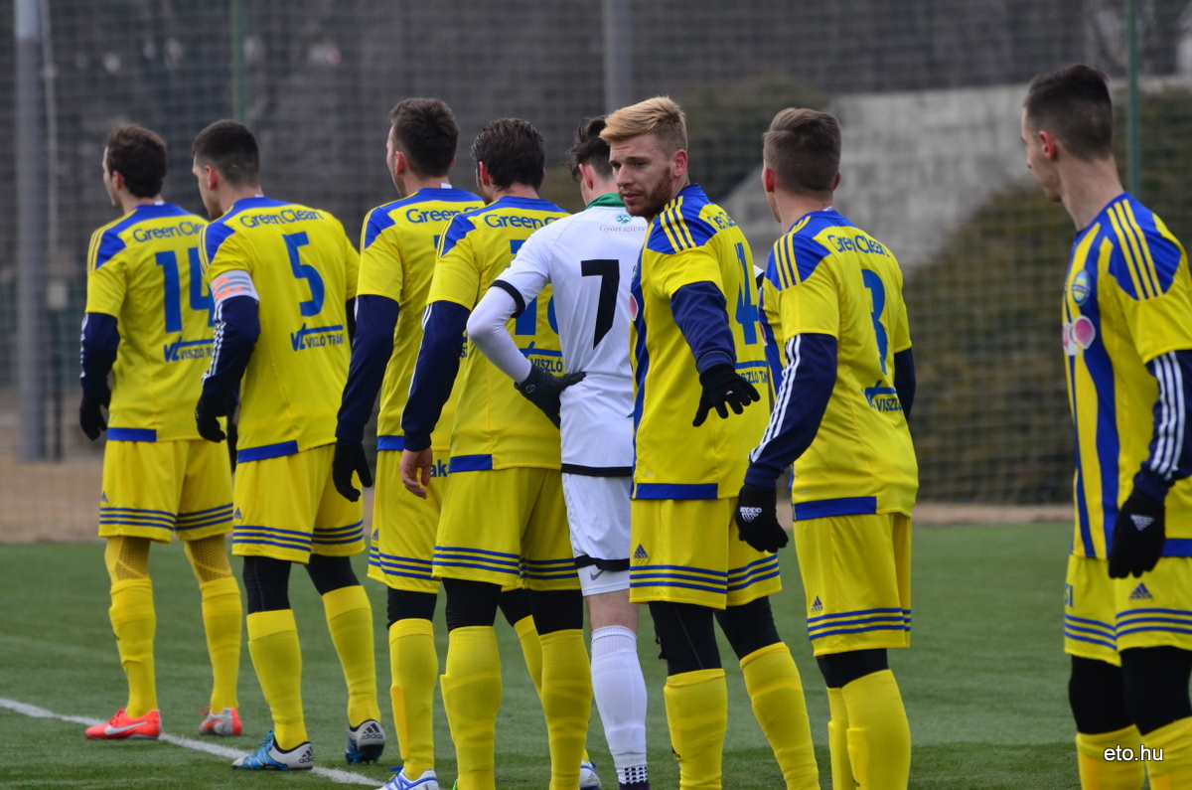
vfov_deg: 3.8
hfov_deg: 5.7
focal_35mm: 360
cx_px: 596
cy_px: 395
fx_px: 11896
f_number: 5.6
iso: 800
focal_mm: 240
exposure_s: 1/1250
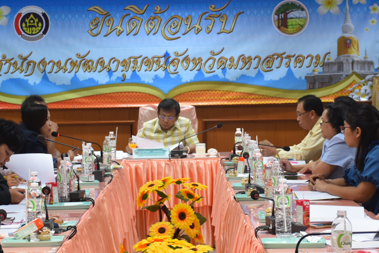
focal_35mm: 97
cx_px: 183
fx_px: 1020
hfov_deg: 21.0
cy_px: 120
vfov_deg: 14.1
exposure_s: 1/60
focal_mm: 35
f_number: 4.2
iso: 720
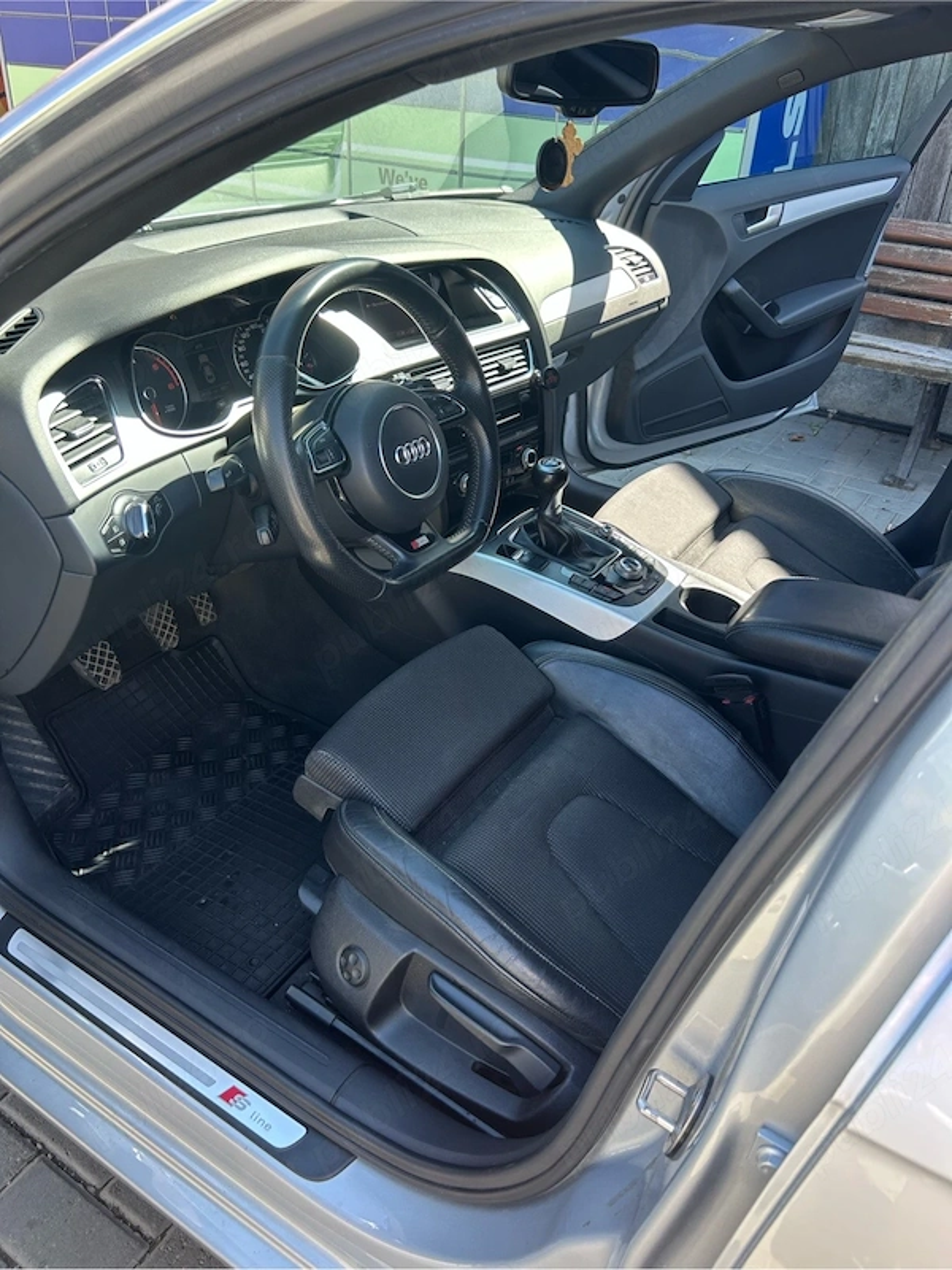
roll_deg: -3.7
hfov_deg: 53.1
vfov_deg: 67.3
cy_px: 635
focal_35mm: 26
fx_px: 953
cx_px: 476
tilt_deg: -31.6
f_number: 1.5
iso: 40
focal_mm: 5.7
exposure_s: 1/216
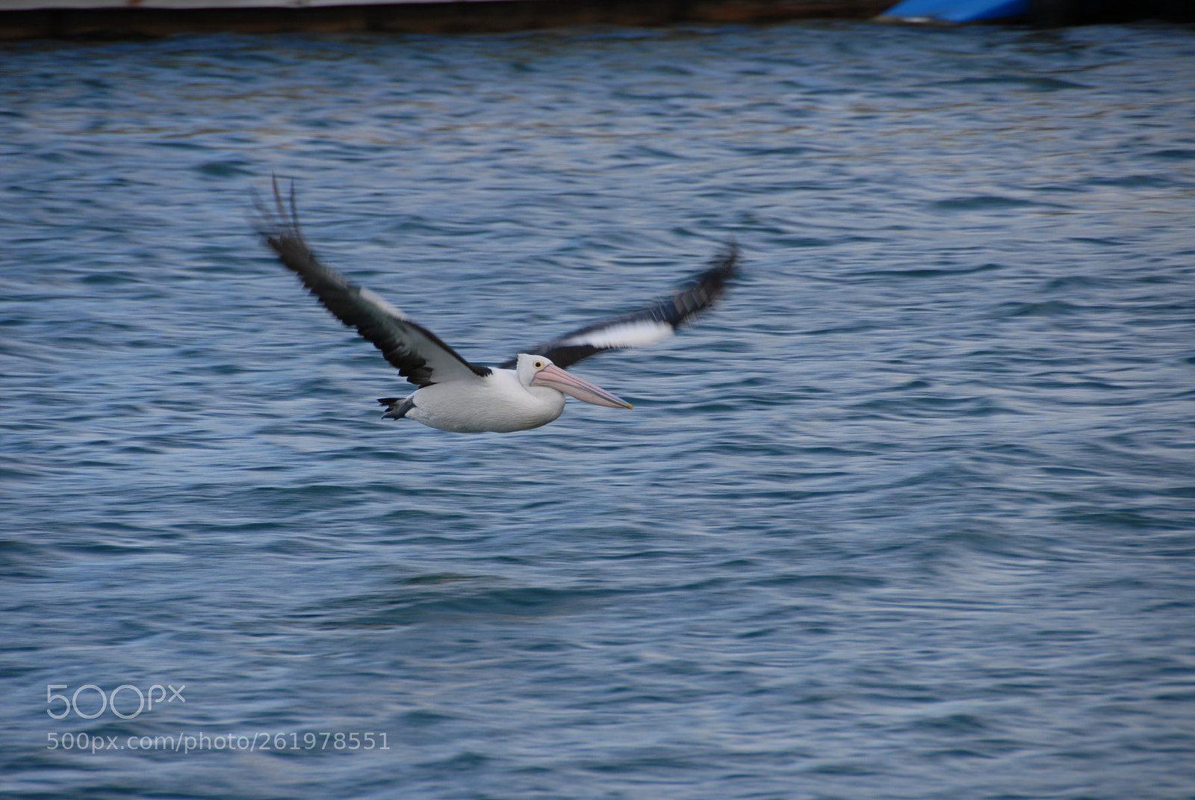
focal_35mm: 300
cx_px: 598
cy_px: 400
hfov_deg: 6.9
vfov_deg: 4.6
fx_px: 9970
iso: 100
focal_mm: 200
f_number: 5.6
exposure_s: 1/125
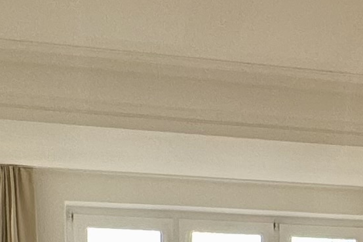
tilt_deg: -2.1
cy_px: 440
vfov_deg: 11.9
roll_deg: +0.2
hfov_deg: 17.6
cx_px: 520
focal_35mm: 106
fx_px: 1068
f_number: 2.2
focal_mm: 2.22
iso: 40
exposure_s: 1/128
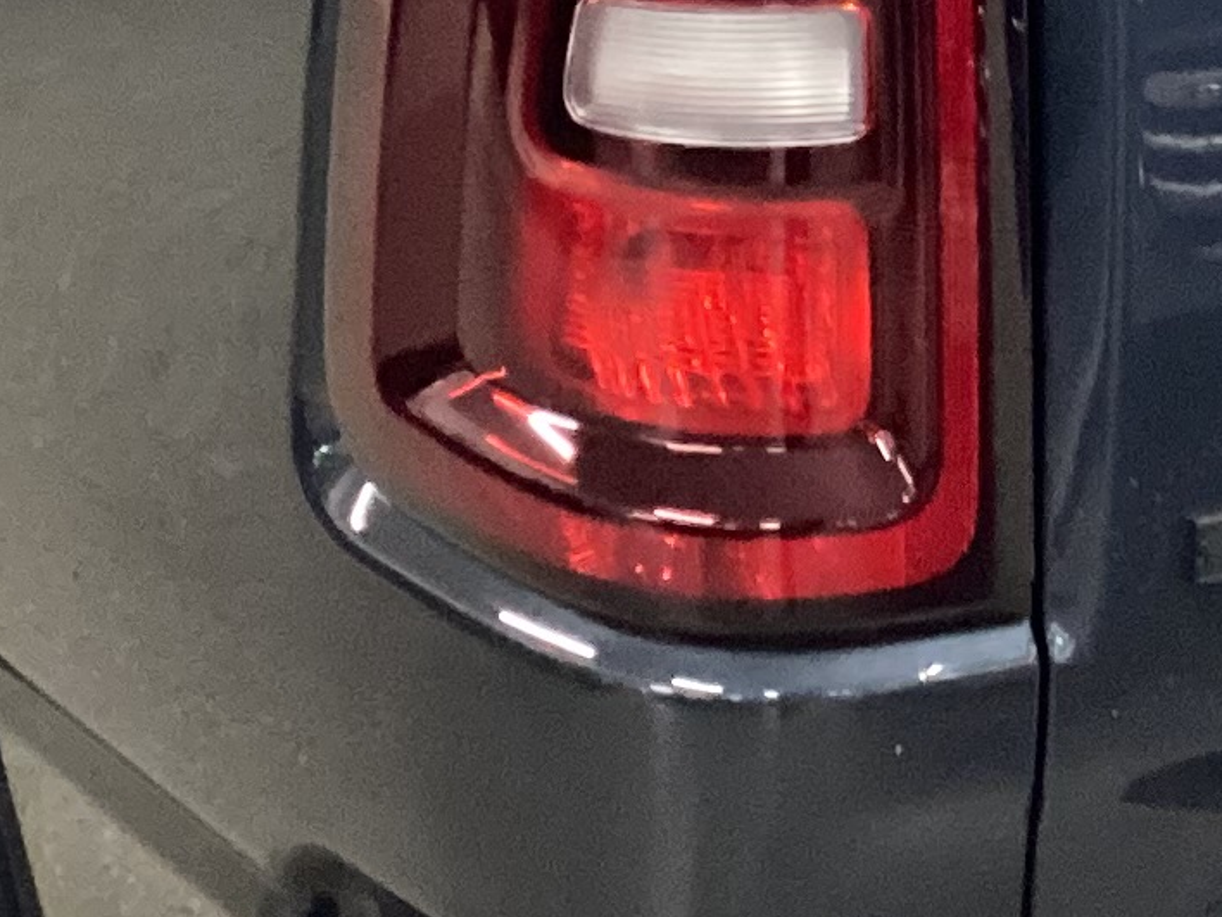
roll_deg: -0.5
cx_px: 1181
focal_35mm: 143
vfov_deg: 10.1
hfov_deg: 13.6
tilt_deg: -14.3
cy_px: -299
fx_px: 5048
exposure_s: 1/30
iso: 400
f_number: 2.4
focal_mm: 3.3
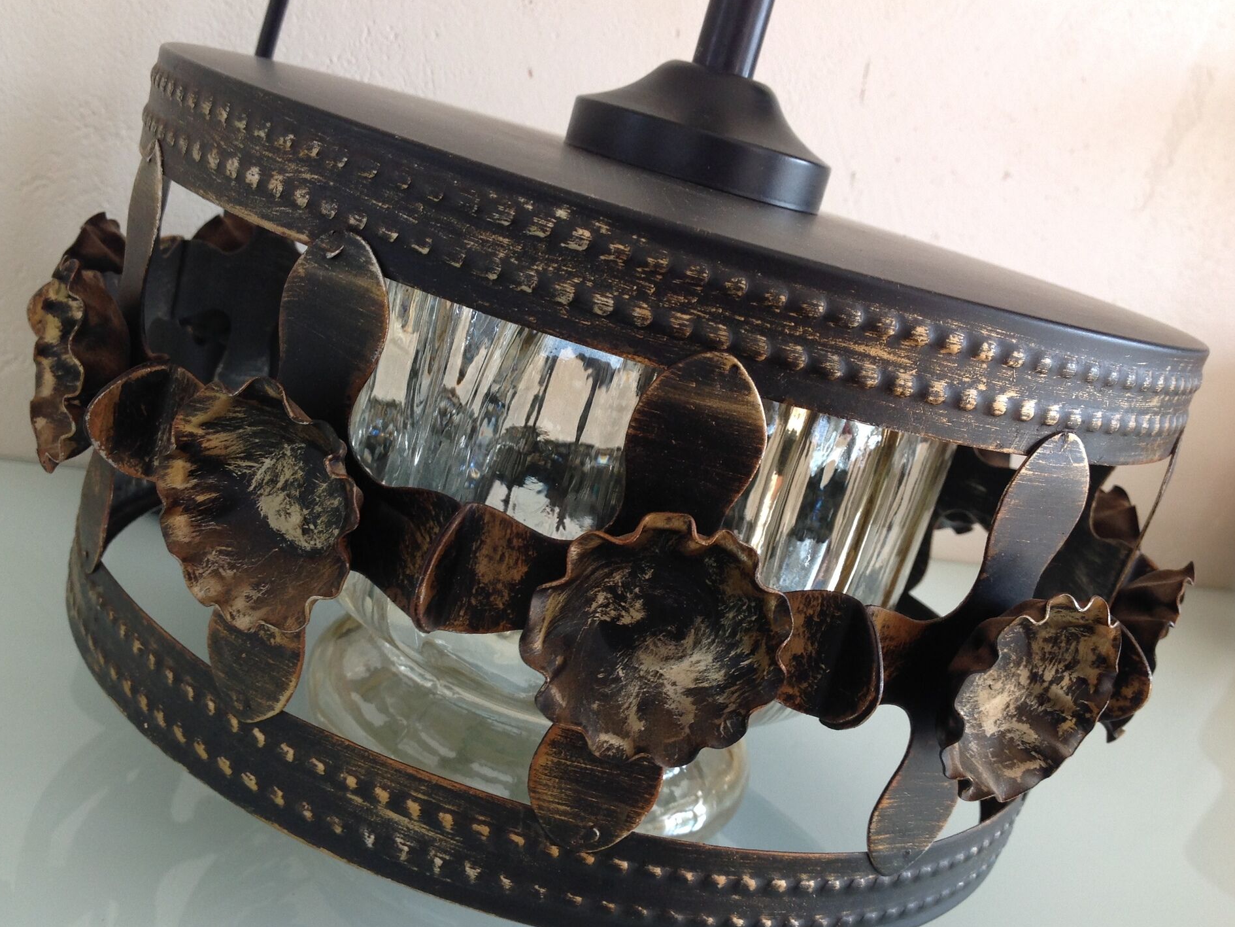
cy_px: 464
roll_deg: -15.8
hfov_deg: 50.1
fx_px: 1320
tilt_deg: -15.0
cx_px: 596
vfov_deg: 38.7
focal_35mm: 37
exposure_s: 1/40
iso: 64
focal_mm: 4.28
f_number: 2.4
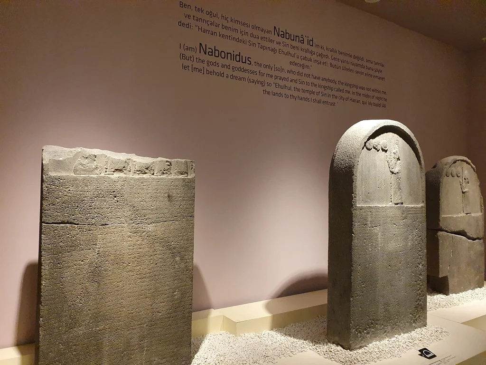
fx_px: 365
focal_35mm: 26
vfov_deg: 53.1
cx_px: 243
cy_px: 182
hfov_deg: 67.3
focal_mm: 4.32
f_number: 2.4
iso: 800
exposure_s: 1/50
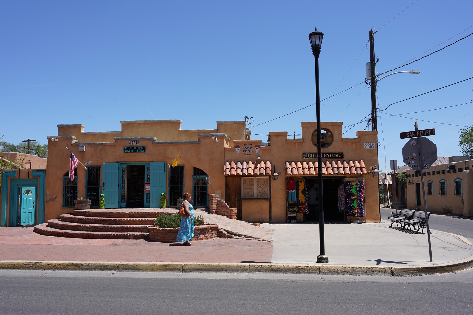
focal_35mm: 31
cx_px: 236
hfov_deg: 60.3
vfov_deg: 42.3
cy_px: 158
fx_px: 407
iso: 100
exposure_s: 1/160
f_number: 11
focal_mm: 31
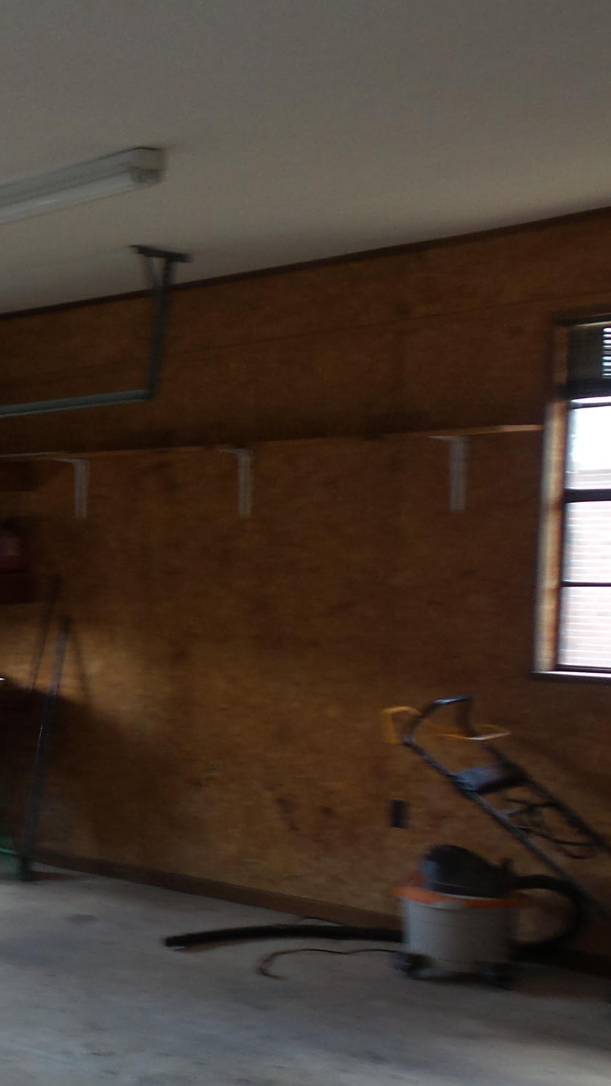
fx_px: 1439
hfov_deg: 20.3
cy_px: 707
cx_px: -331
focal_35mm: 50
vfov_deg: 40.9
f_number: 2.8
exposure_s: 1/30
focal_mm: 4.1
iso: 100
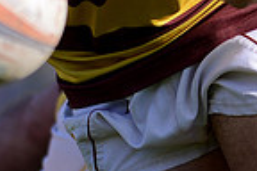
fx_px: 12092
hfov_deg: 1.2
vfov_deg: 0.8
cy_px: -170
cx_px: 98
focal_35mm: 1694
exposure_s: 1/2000
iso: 400
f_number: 4
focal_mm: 420
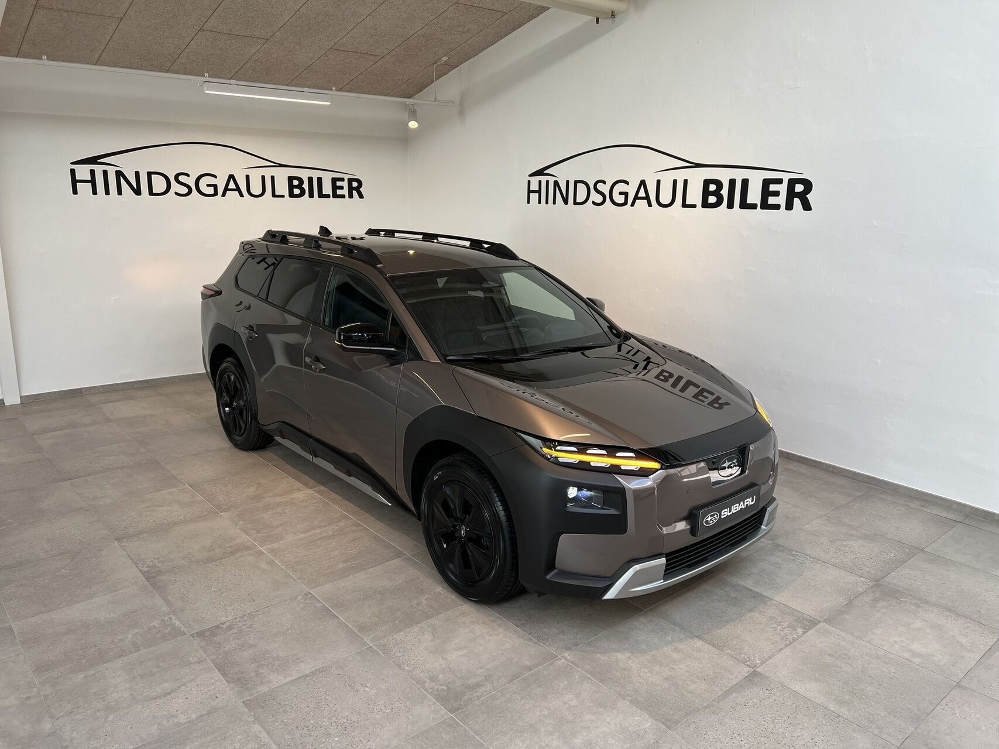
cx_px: 500
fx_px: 750
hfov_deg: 67.3
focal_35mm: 26
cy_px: 374
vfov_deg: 53.1
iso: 40
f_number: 1.5
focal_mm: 5.7
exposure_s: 1/168
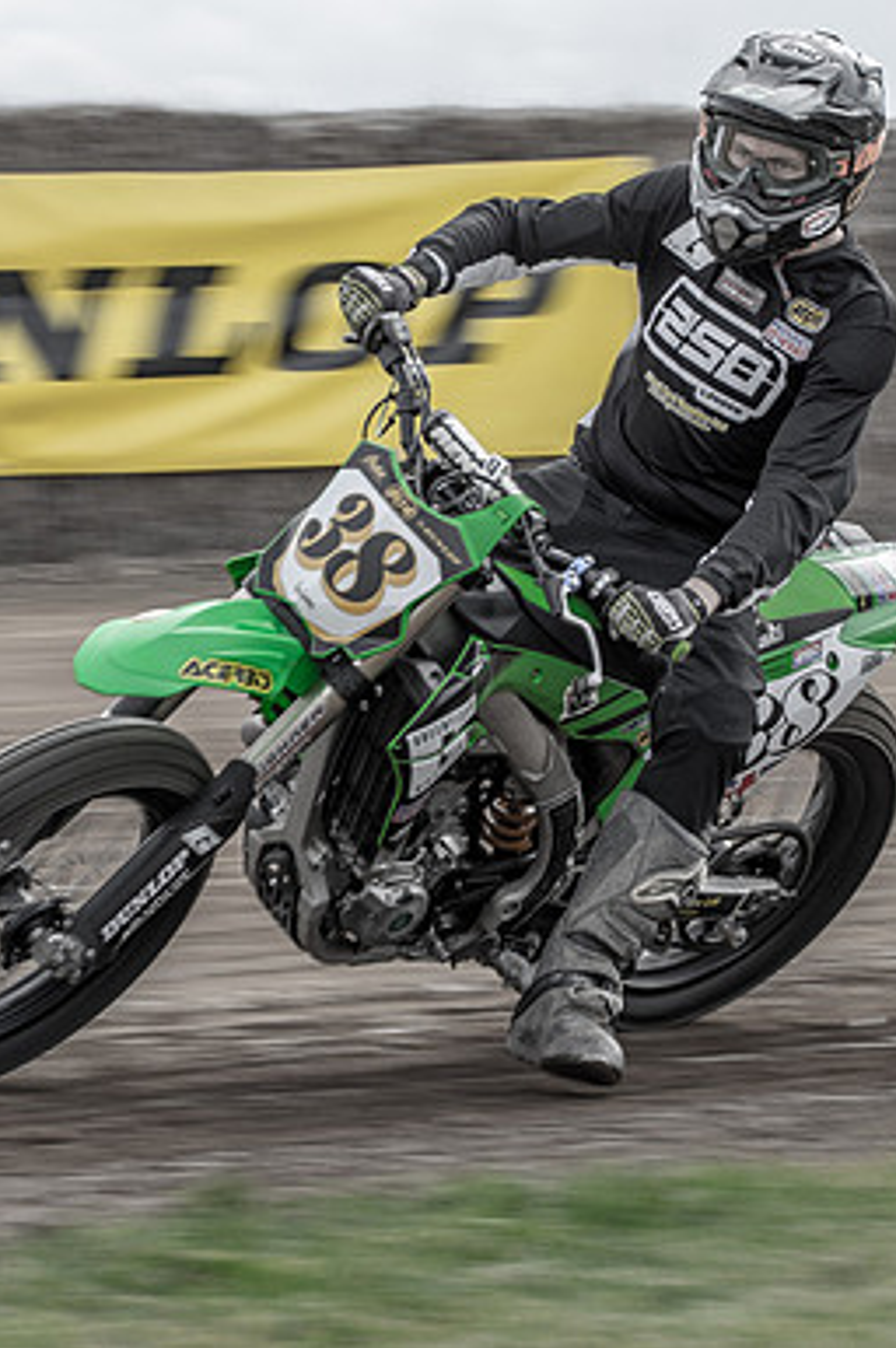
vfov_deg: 8.8
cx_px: 353
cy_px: 509
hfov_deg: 5.8
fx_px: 8788
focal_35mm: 235
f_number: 9
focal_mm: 82
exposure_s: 1/125
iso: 125
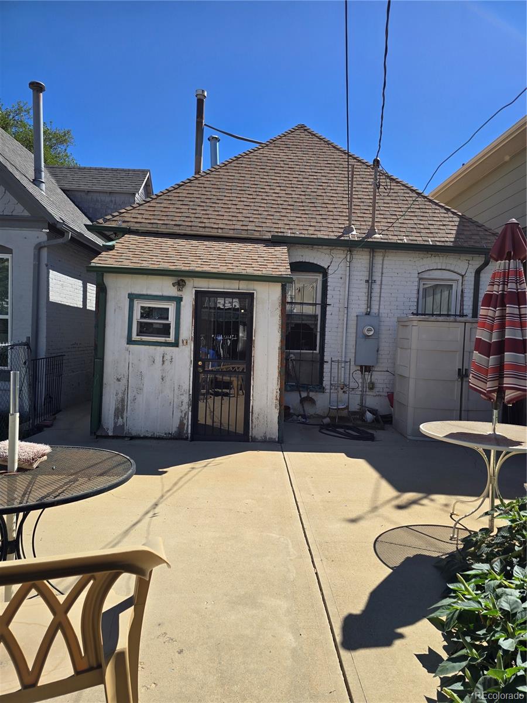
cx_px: 264
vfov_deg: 73.9
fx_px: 467
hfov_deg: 58.9
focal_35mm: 23
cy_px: 352
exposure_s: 1/690
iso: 12
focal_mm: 6.3
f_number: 1.7
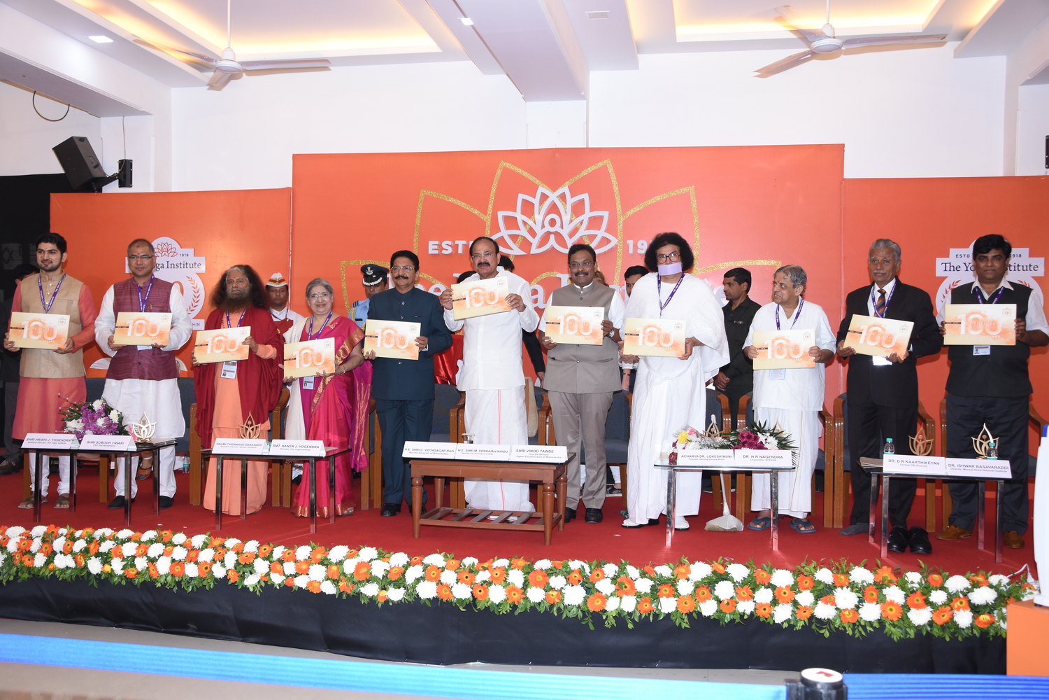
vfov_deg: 40.0
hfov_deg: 57.2
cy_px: 350
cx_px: 524
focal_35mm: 33
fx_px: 962
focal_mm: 22
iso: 500
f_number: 5.6
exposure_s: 1/100
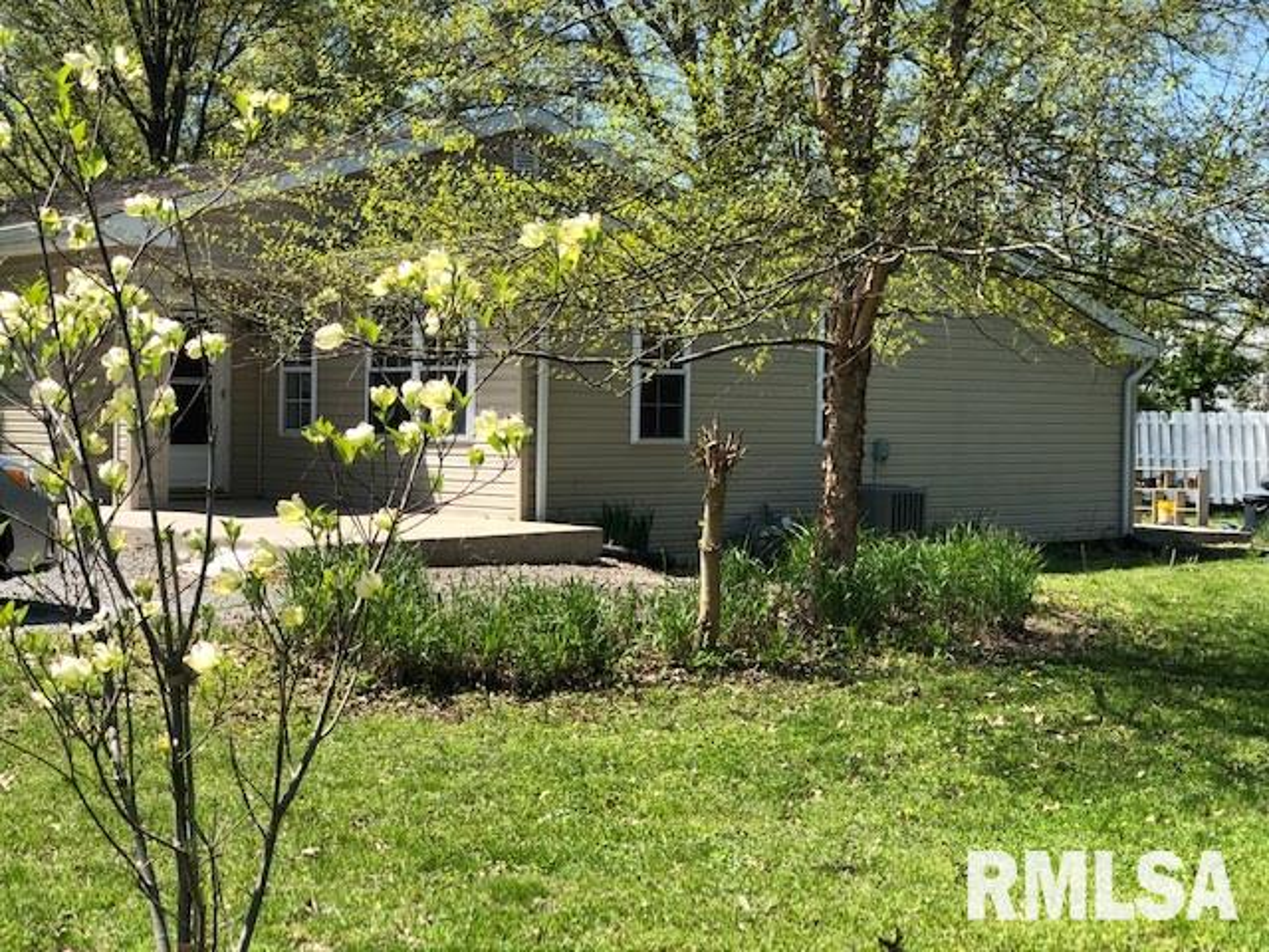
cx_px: 634
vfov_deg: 28.0
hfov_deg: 36.8
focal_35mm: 52
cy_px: 476
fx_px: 1906
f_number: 2.4
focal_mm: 6
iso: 16
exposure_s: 1/475
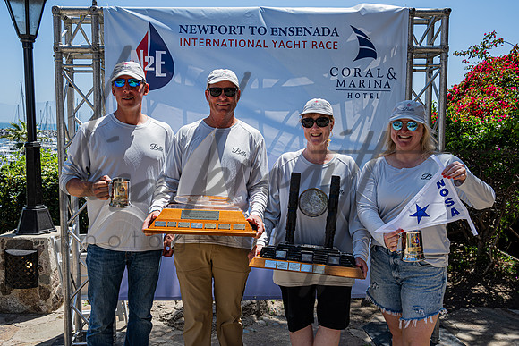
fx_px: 515
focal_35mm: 36
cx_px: 254
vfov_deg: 37.1
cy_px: 188
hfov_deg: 53.5
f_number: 6.3
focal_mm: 28.5
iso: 100
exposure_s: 1/320
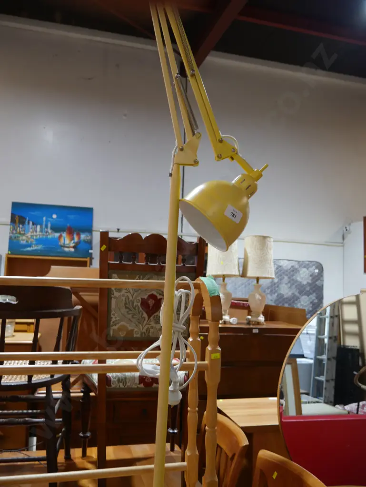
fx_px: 451
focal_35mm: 32
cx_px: 183
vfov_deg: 56.8
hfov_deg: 44.2
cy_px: 244
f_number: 3.6
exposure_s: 1/60
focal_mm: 16
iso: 320
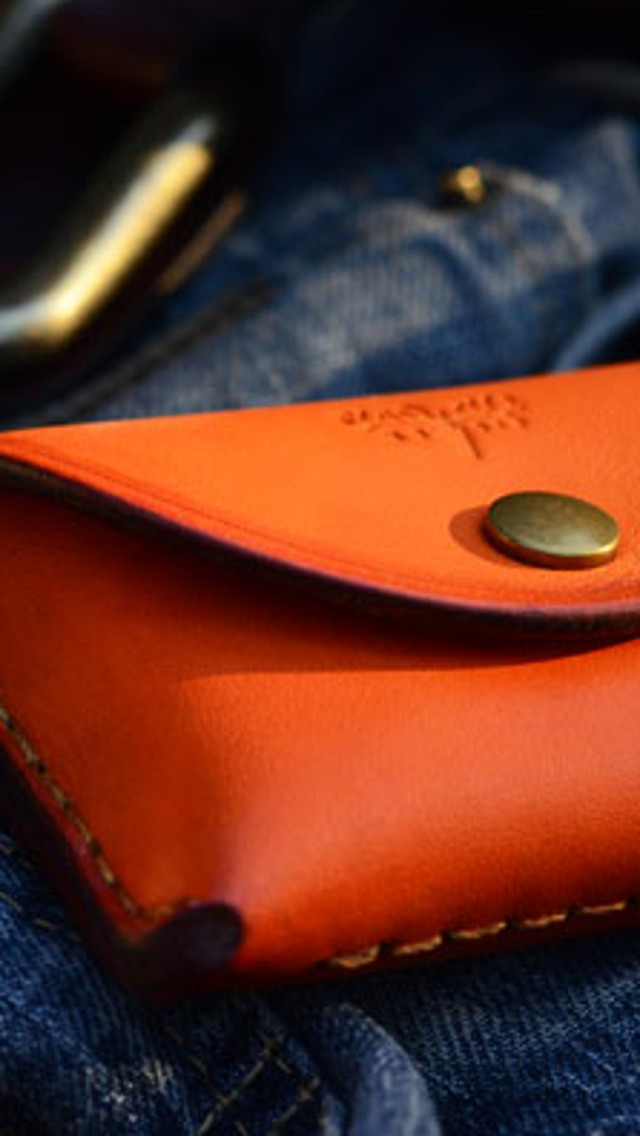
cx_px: 465
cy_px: 571
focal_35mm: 119
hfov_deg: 10.2
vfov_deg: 18.0
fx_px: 3587
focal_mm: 50
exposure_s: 1/500
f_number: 5
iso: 1000
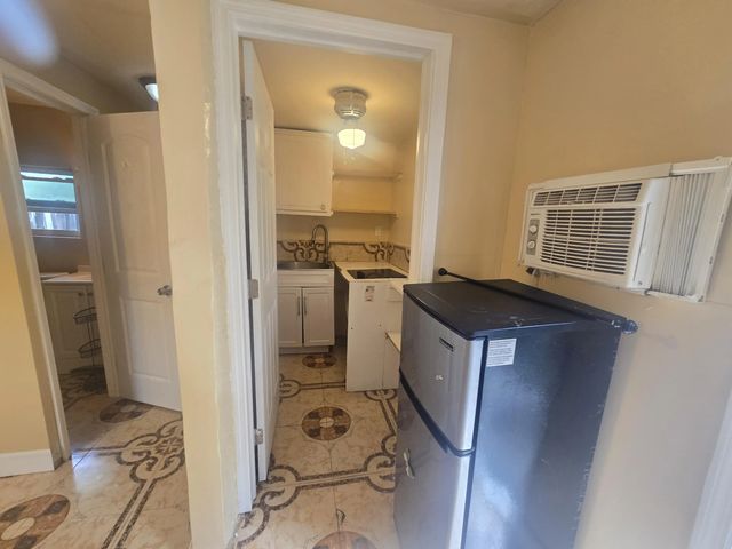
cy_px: 274
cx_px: 366
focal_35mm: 13
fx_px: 275
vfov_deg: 89.9
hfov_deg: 106.2
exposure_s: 1/60
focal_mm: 2.2
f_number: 2.2
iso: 160
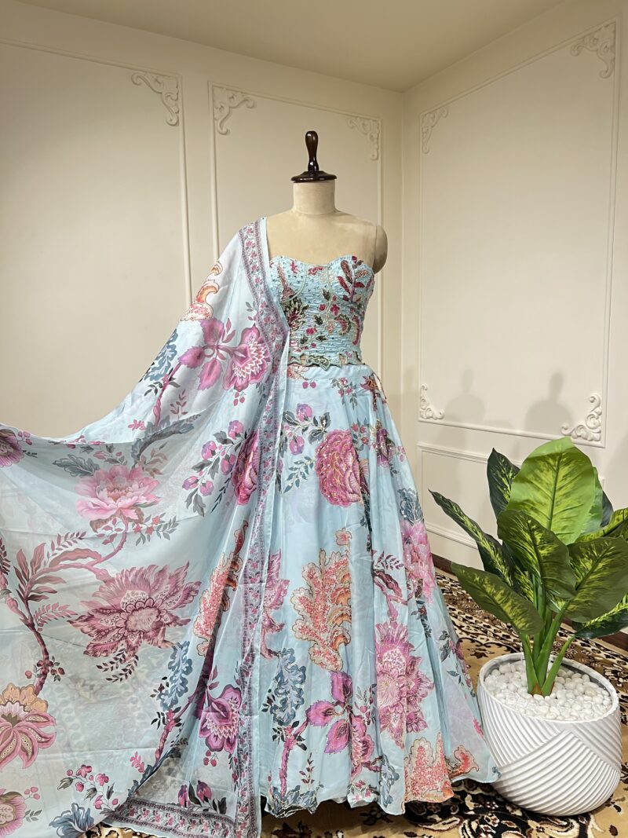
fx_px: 629
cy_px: 419
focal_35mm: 26
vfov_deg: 67.3
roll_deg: +1.5
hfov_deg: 53.1
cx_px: 314
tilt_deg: -6.8
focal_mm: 5.7
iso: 80
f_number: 1.5
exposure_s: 1/50
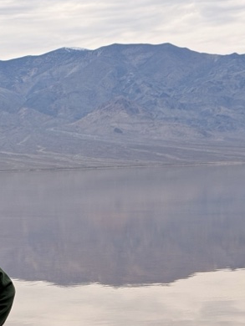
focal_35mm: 123
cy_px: 280
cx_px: -124
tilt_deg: -5.2
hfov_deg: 11.6
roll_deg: +2.2
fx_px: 1159
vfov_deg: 15.9
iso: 64
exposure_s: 1/2033
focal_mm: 6.76
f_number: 1.78
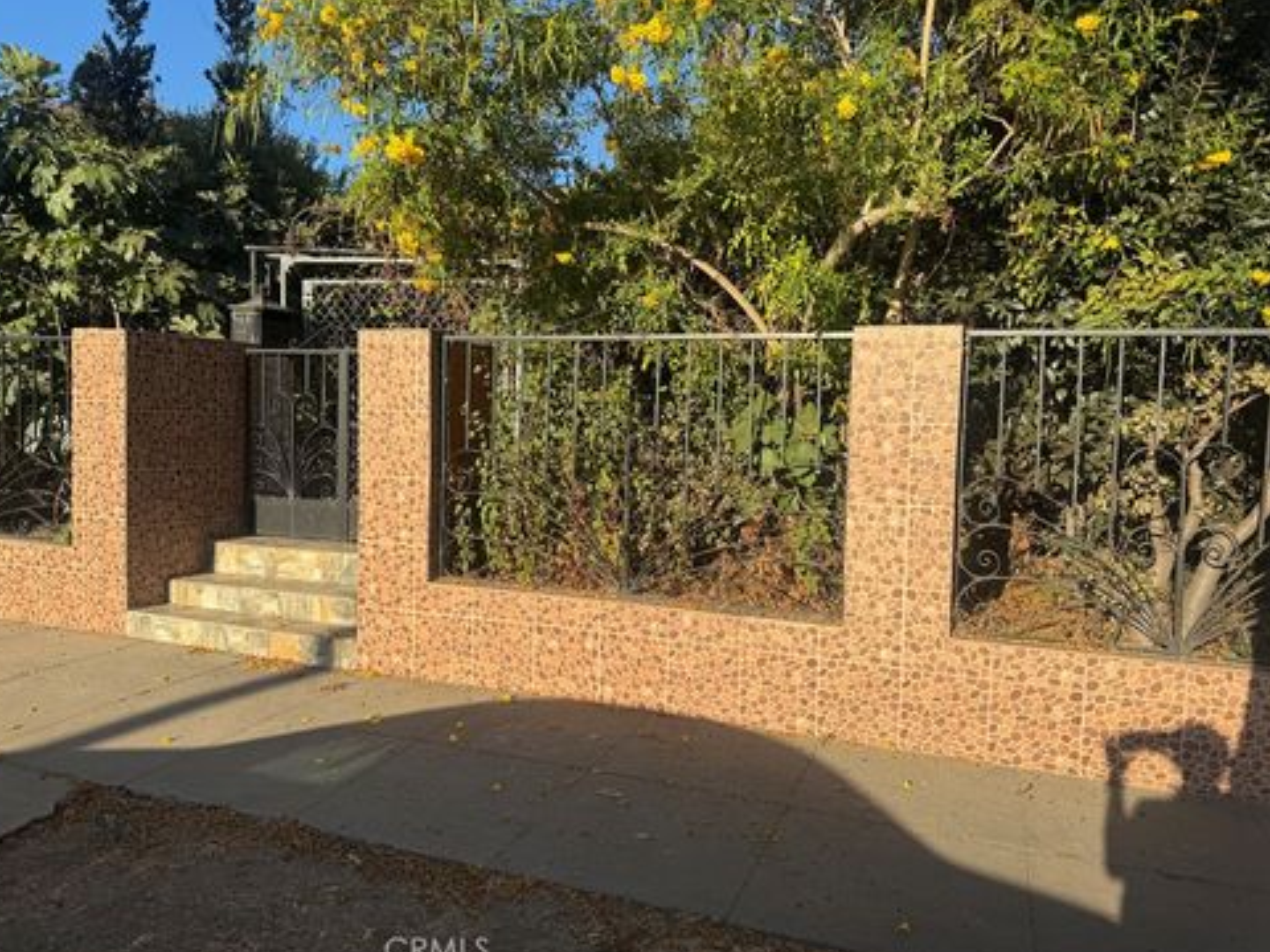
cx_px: 622
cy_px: 472
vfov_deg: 54.9
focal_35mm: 25
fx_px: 917
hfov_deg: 69.4
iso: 80
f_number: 1.78
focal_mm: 6.76
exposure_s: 1/2833
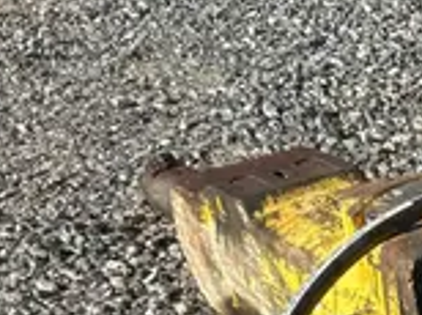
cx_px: 712
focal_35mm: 93
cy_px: 426
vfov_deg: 15.0
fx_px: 1132
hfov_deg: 17.8
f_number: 1.5
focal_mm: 5.7
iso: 50
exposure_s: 1/2762
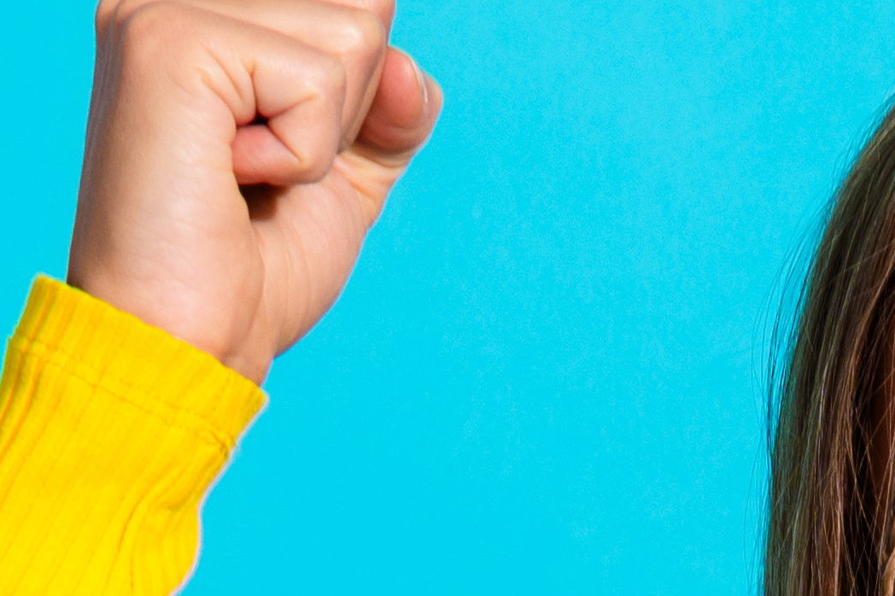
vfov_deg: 3.4
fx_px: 9792
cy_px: 1911
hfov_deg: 5.2
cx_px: 1251
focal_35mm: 394
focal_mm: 50
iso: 100
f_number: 7.1
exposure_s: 1/160
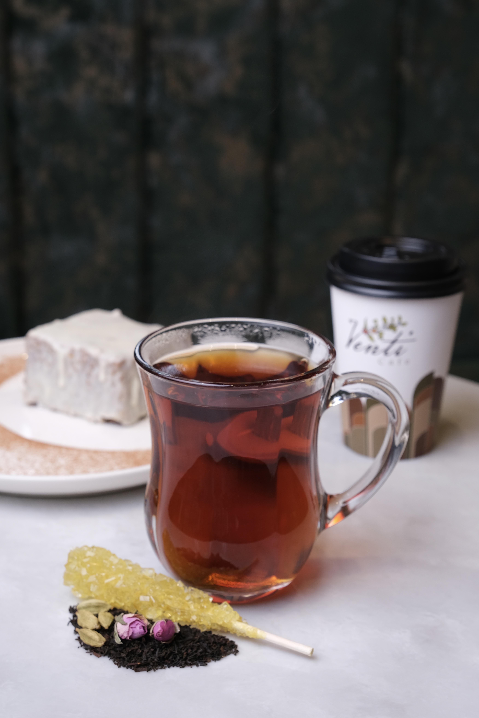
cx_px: 240
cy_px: 359
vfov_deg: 32.4
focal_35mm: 62
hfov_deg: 21.9
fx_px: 1237
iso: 400
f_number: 6.4
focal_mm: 41.4
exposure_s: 1/125
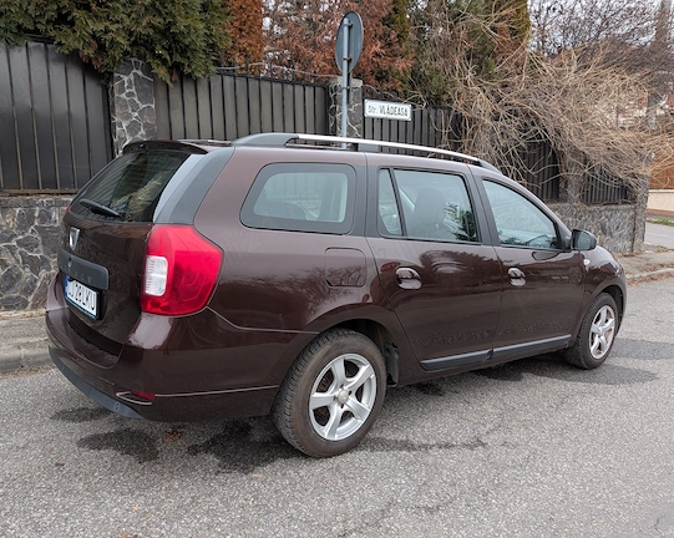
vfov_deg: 54.9
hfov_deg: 66.1
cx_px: 328
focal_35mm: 26
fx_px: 518
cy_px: 260
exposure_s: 1/82.1
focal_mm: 4.53
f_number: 1.7
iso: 61
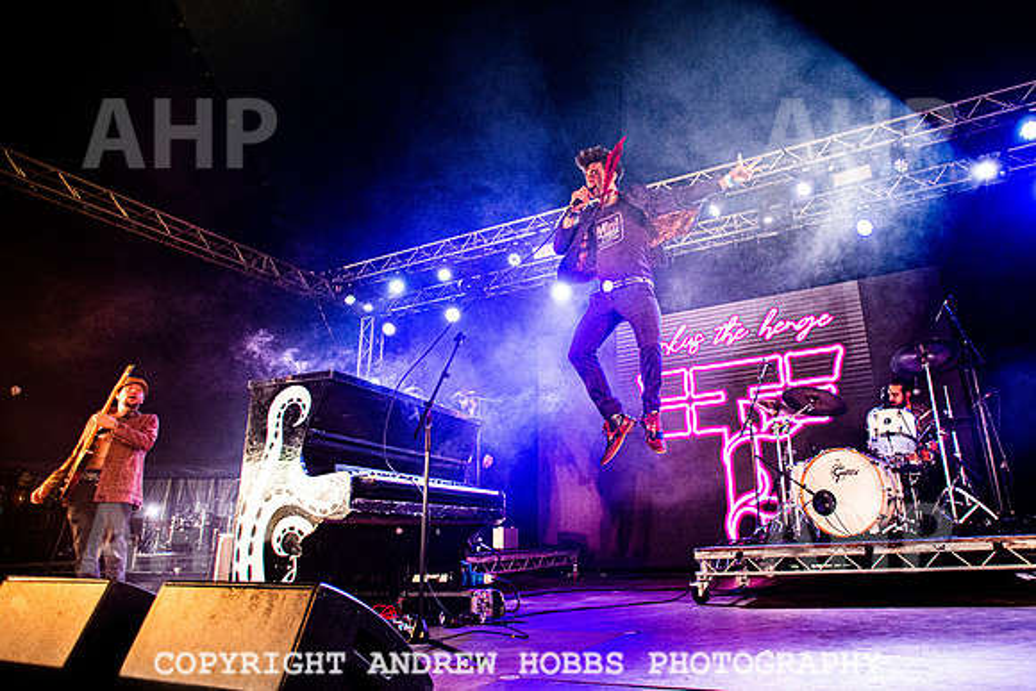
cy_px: 338
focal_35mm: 22
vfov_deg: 58.2
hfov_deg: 79.0
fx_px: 620
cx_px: 611
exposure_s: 1/640
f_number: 3.2
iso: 2800
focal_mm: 17
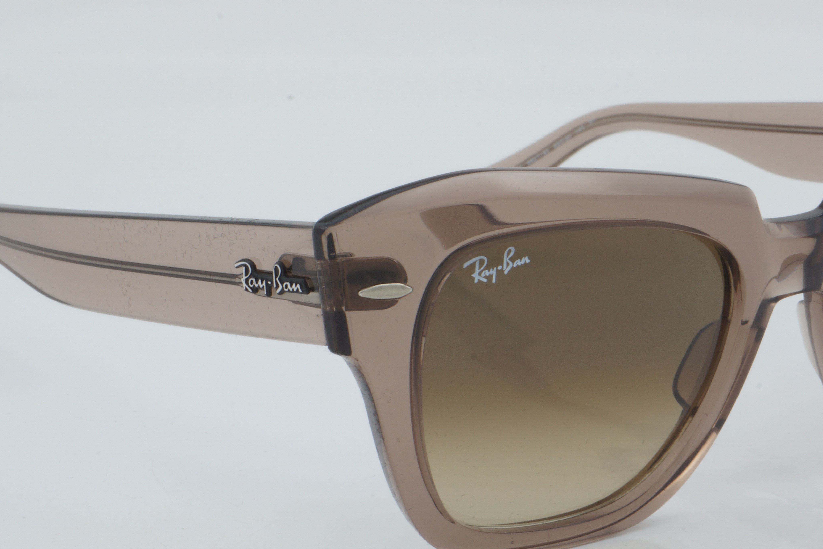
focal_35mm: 110
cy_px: 324
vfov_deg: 12.4
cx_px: 512
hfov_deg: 18.6
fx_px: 2514
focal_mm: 50
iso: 100
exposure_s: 1/4
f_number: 29
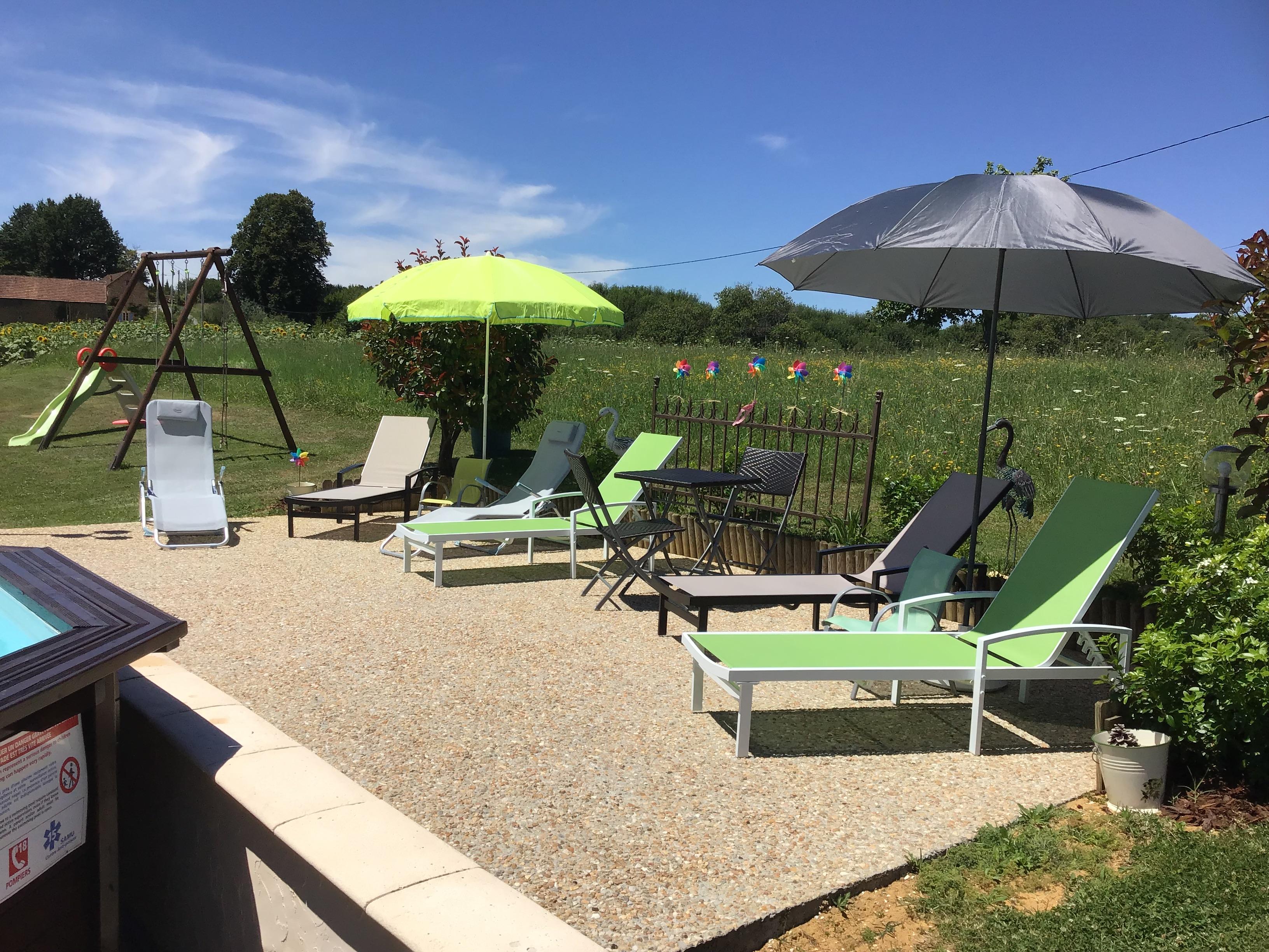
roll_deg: -1.9
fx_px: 1136
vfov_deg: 45.4
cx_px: 634
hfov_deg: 58.4
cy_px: 476
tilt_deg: -6.8
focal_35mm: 31
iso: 25
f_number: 2.4
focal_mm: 3.3
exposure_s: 1/2037
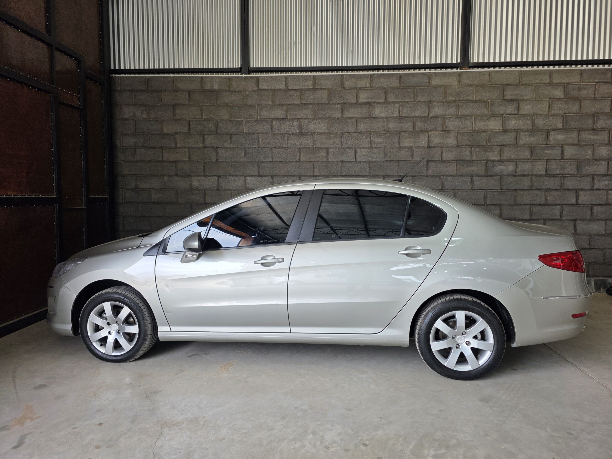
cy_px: 230
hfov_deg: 73.9
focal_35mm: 23
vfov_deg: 58.9
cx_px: 306
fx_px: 407
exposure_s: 1/180
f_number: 1.7
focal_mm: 6.3
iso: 50
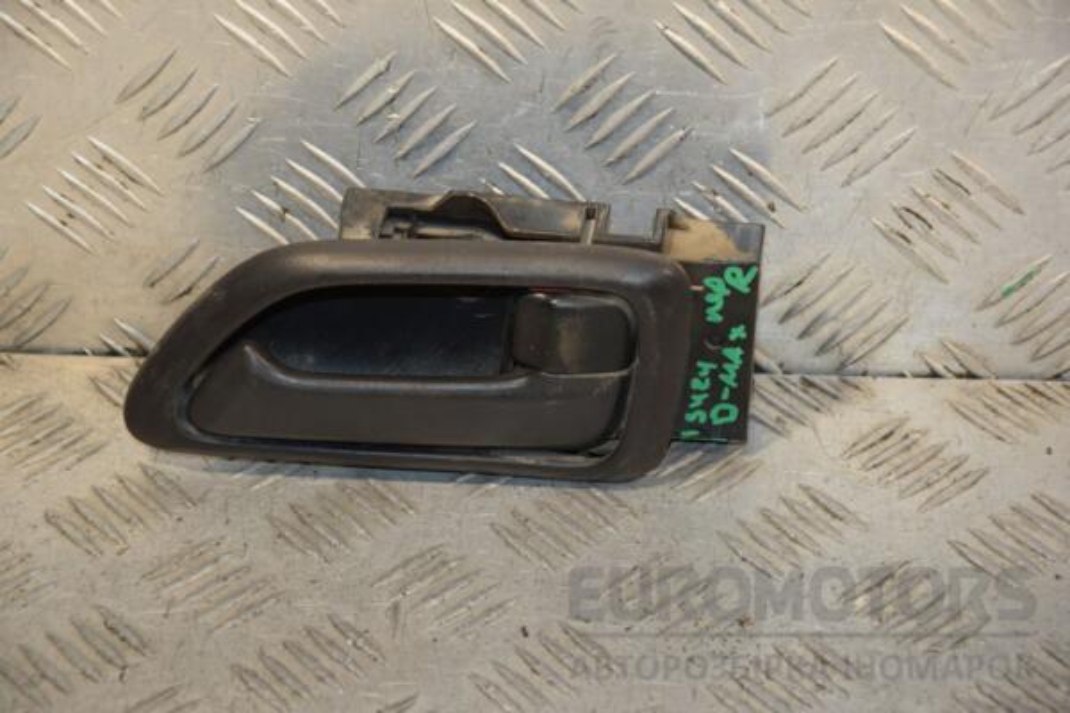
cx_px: 535
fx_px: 3566
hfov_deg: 17.1
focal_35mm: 120
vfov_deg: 11.4
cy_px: 356
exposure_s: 1/200
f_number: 5.6
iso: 800
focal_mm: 80
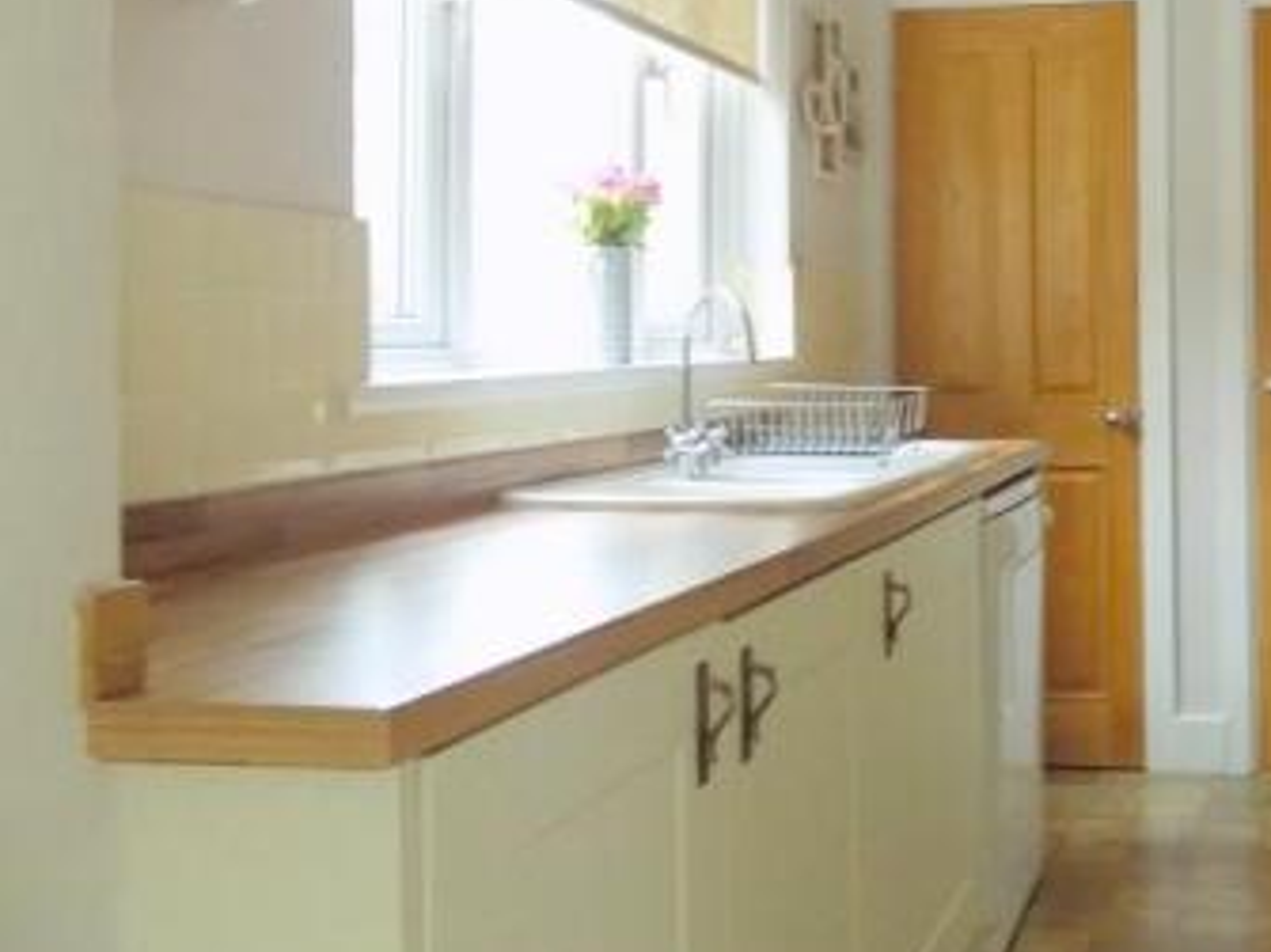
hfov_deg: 43.5
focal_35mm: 40
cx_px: 1102
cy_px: 313
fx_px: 1468
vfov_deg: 35.6
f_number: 3.1
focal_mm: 4
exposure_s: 1/4
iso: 400
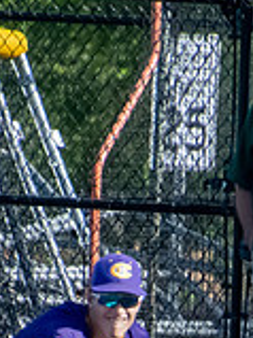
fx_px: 19194
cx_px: 255
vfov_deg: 1.0
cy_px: 435
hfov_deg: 0.8
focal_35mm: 1967
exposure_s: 1/4000
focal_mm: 300
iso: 2500
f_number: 6.3
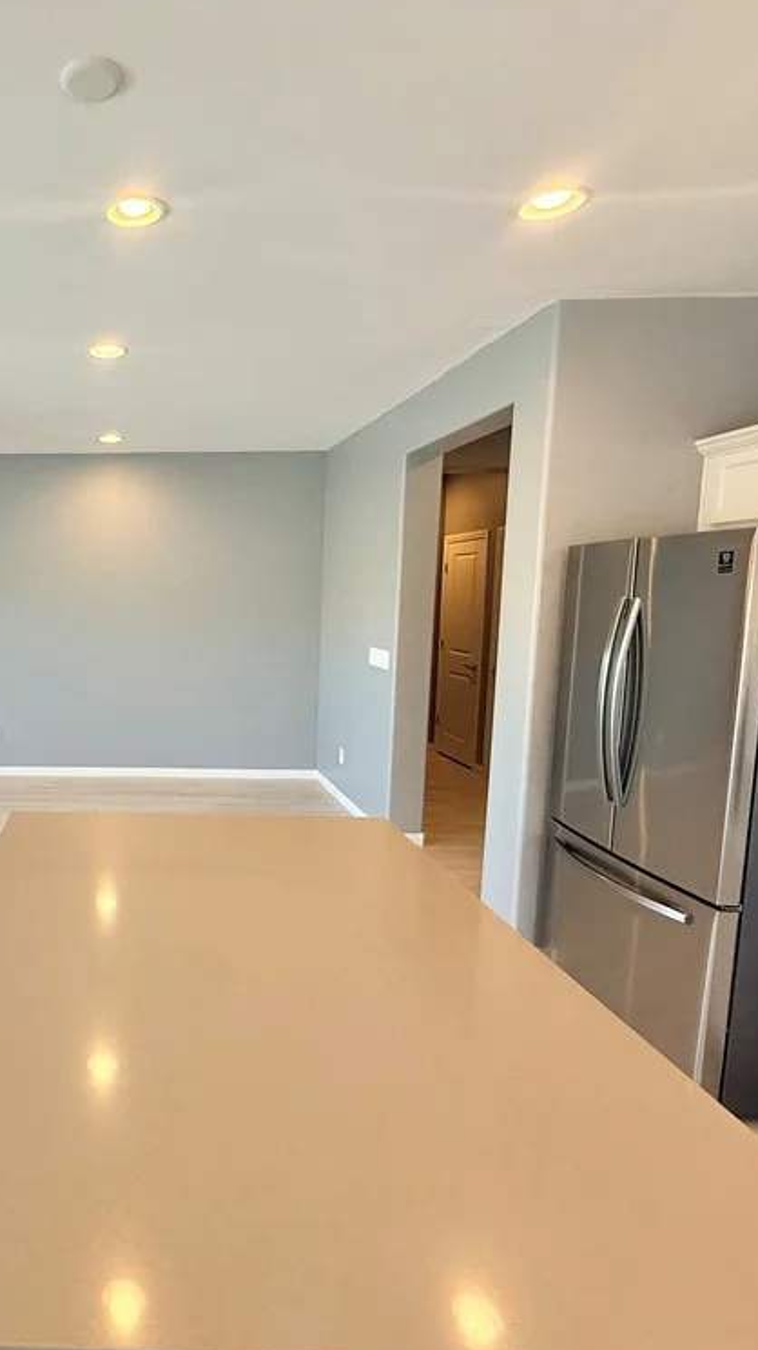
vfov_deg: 83.9
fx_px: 751
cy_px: 677
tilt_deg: -7.1
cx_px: 87
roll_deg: +0.2
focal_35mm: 21
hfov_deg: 48.4
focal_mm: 2.22
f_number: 2.2
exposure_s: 1/99
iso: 160
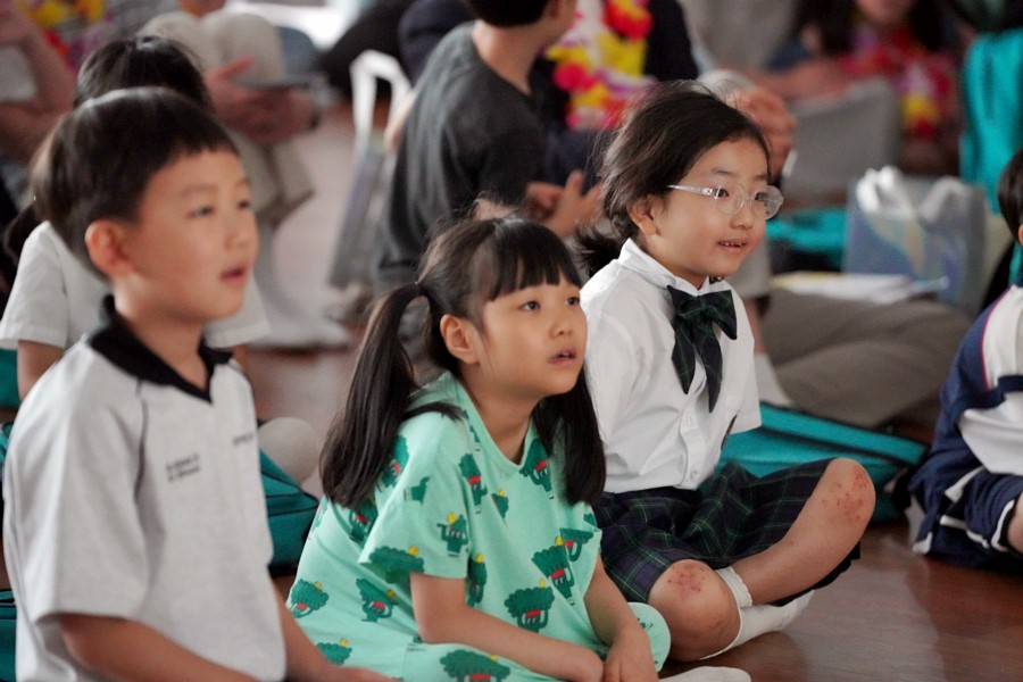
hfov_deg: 10.3
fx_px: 5683
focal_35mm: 200
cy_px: 341
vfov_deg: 6.9
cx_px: 512
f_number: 3.5
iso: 12800
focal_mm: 200
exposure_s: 1/250
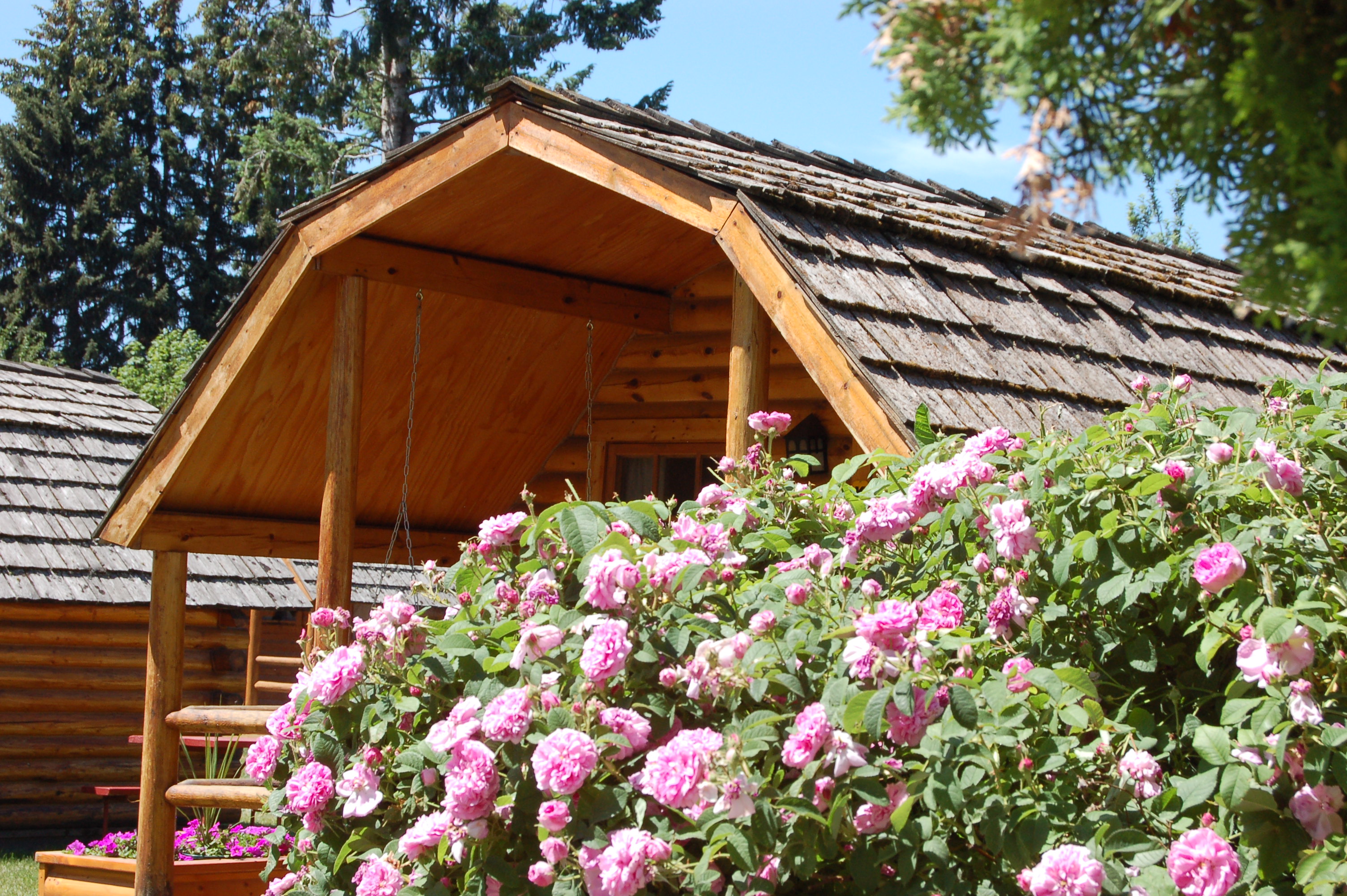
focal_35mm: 82
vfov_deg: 16.5
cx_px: 674
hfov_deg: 24.6
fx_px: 3084
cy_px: 448
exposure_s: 1/250
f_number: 10
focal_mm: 55
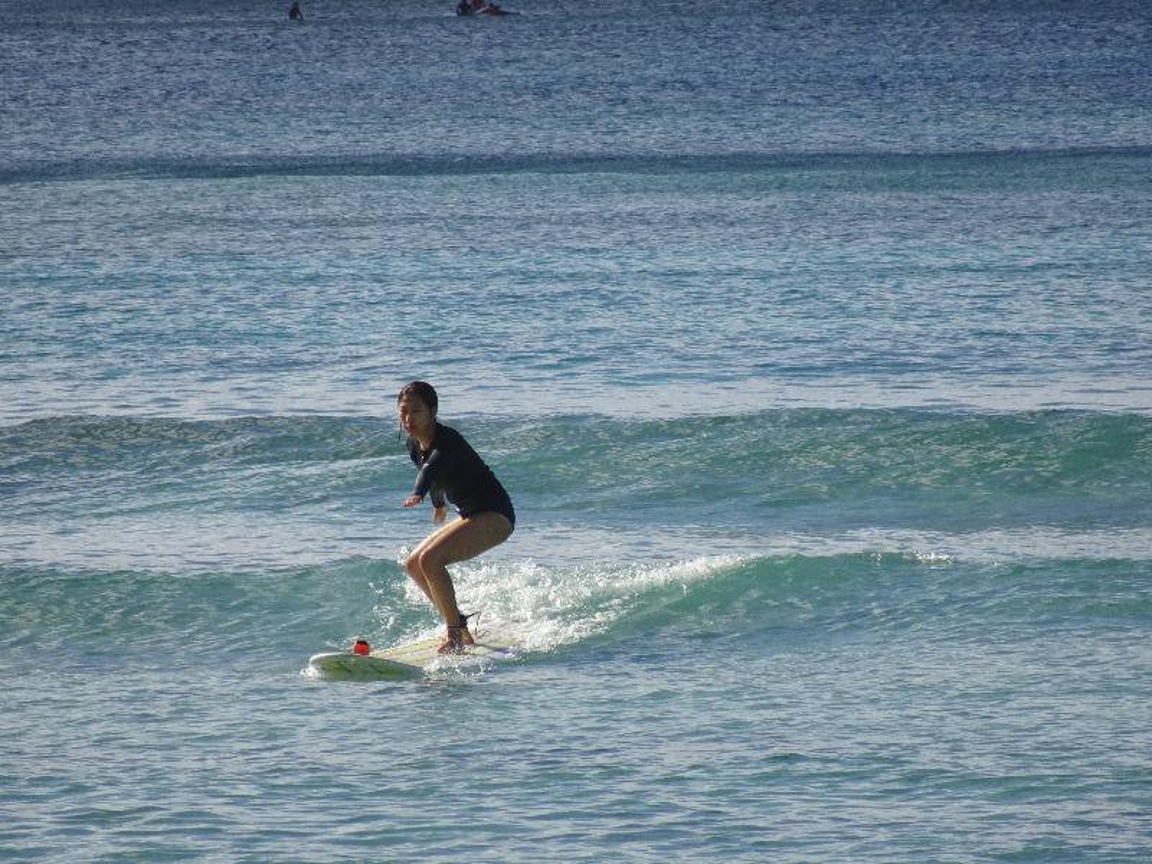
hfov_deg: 2.8
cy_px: 432
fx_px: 23961
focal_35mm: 720
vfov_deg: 2.1
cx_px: 576
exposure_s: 1/400
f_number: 6.4
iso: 80
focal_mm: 123
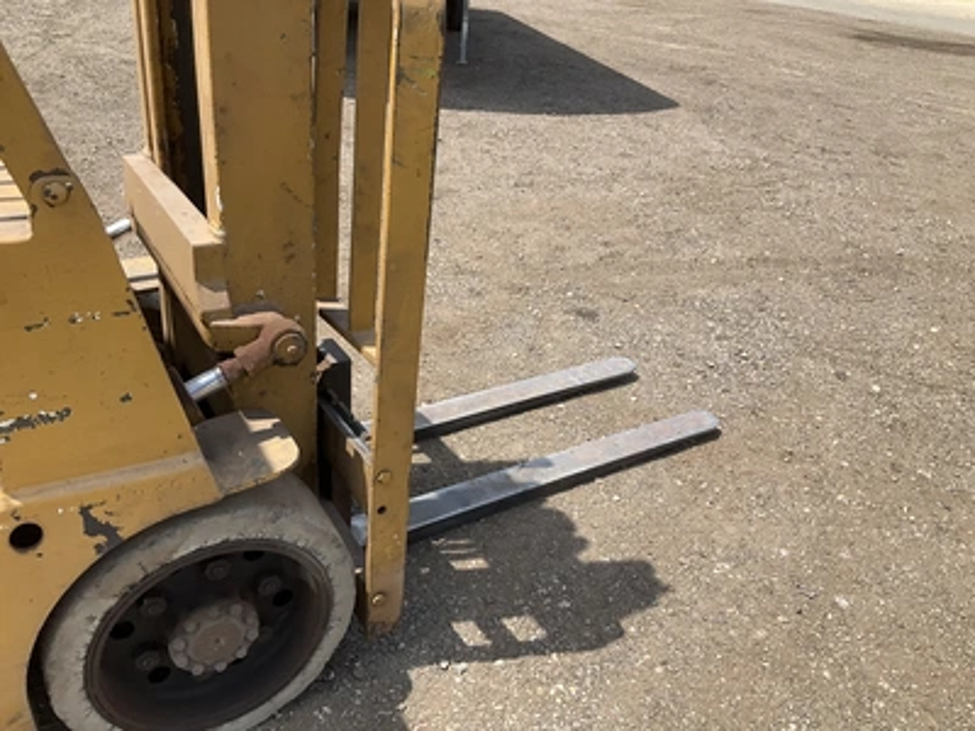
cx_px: 488
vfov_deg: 48.2
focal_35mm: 29
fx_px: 817
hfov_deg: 61.7
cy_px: 366
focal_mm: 3
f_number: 1.8
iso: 25
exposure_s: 1/898
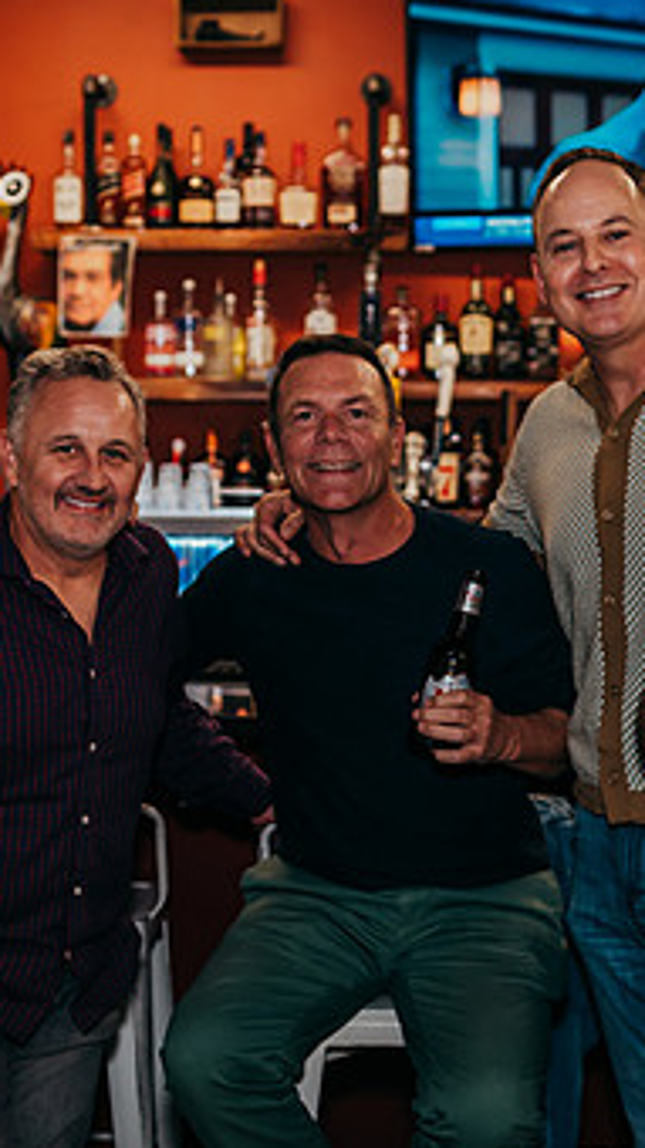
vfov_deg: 33.3
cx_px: 339
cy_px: 601
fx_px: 1917
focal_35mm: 63
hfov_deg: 19.1
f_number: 2.5
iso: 400
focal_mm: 35
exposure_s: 1/125
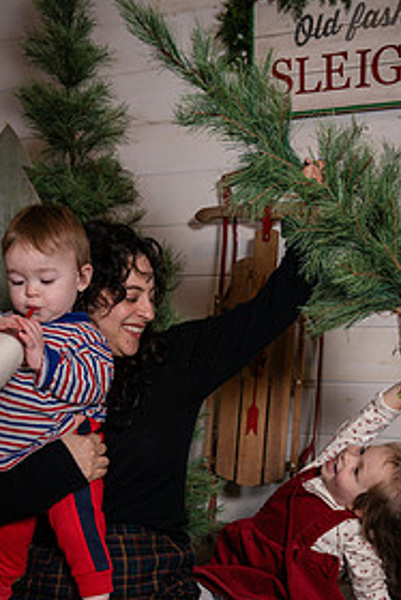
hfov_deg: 25.5
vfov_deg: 36.7
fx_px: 884
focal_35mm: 53
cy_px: 439
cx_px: 234
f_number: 4
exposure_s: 1/250
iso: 250
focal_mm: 33
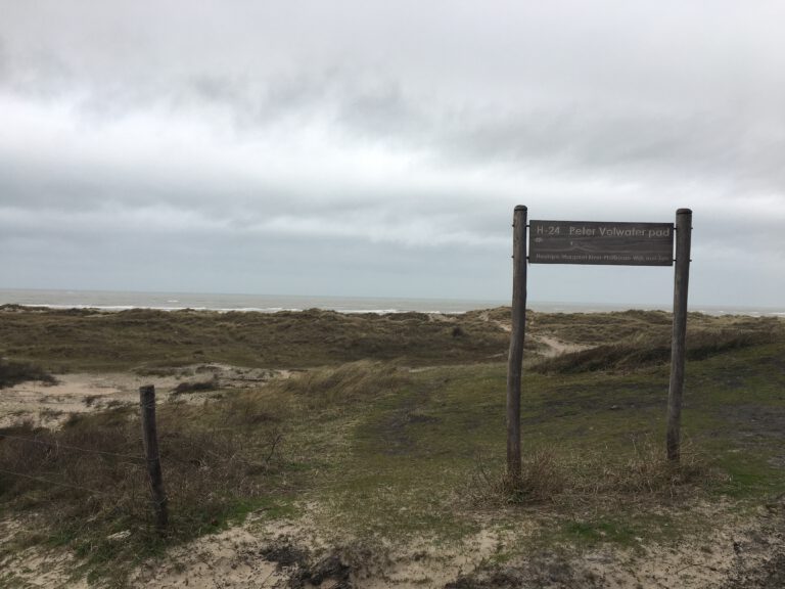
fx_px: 658
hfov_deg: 61.7
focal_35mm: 29
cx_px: 392
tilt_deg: +0.8
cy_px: 294
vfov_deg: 48.2
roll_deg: -2.1
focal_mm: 4.15
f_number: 2.2
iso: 25
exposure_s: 1/437
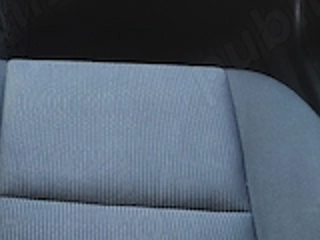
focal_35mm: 86
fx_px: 795
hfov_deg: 20.6
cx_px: -104
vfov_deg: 16.9
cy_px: 18
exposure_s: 1/99.9
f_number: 1.65
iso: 320
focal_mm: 6.18
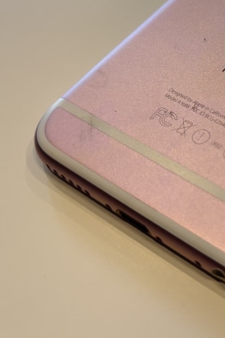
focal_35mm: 66
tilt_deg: -47.4
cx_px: 311
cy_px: 54
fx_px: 619
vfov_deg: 29.6
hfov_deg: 18.8
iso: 100
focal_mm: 5.96
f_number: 1.6
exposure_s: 1/120
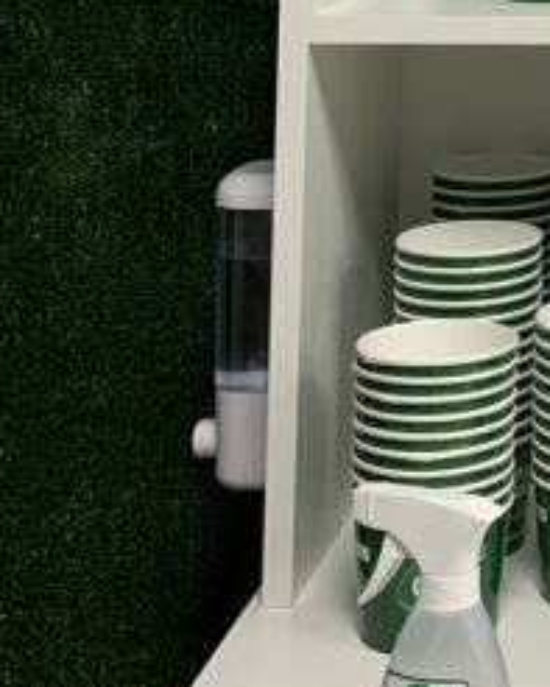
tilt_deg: +2.0
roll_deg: -0.7
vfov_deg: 17.9
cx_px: 916
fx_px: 2013
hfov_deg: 14.2
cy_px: -254
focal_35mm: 99
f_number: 1.8
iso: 100
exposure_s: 1/60
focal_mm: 4.25
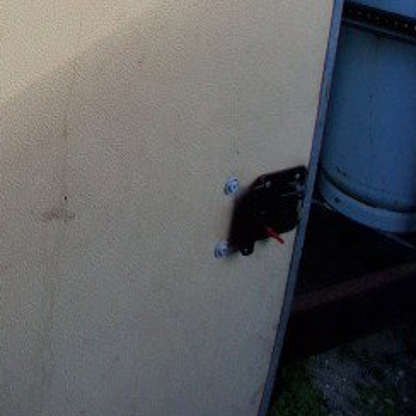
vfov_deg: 27.3
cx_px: -99
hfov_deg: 28.9
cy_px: -153
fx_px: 680
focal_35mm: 50
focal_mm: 1.4
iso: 50
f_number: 2.2
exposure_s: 1/754
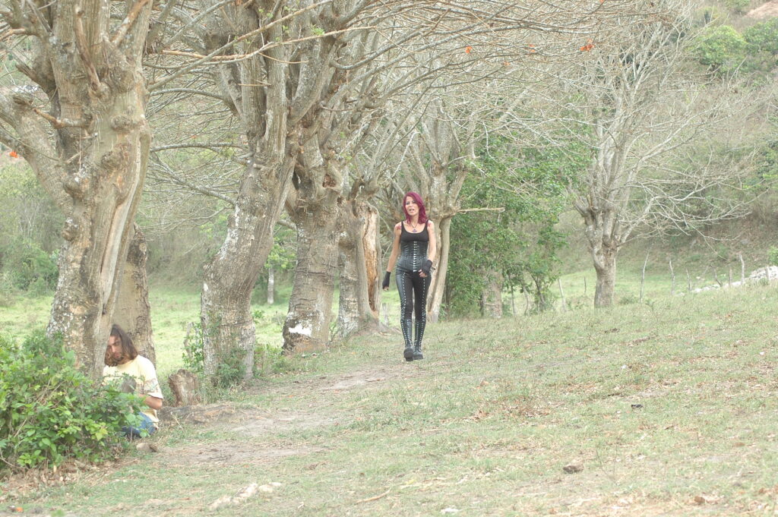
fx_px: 2267
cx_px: 389
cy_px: 258
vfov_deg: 13.0
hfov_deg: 19.5
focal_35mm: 105
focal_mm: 70
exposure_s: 1/125
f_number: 5.6
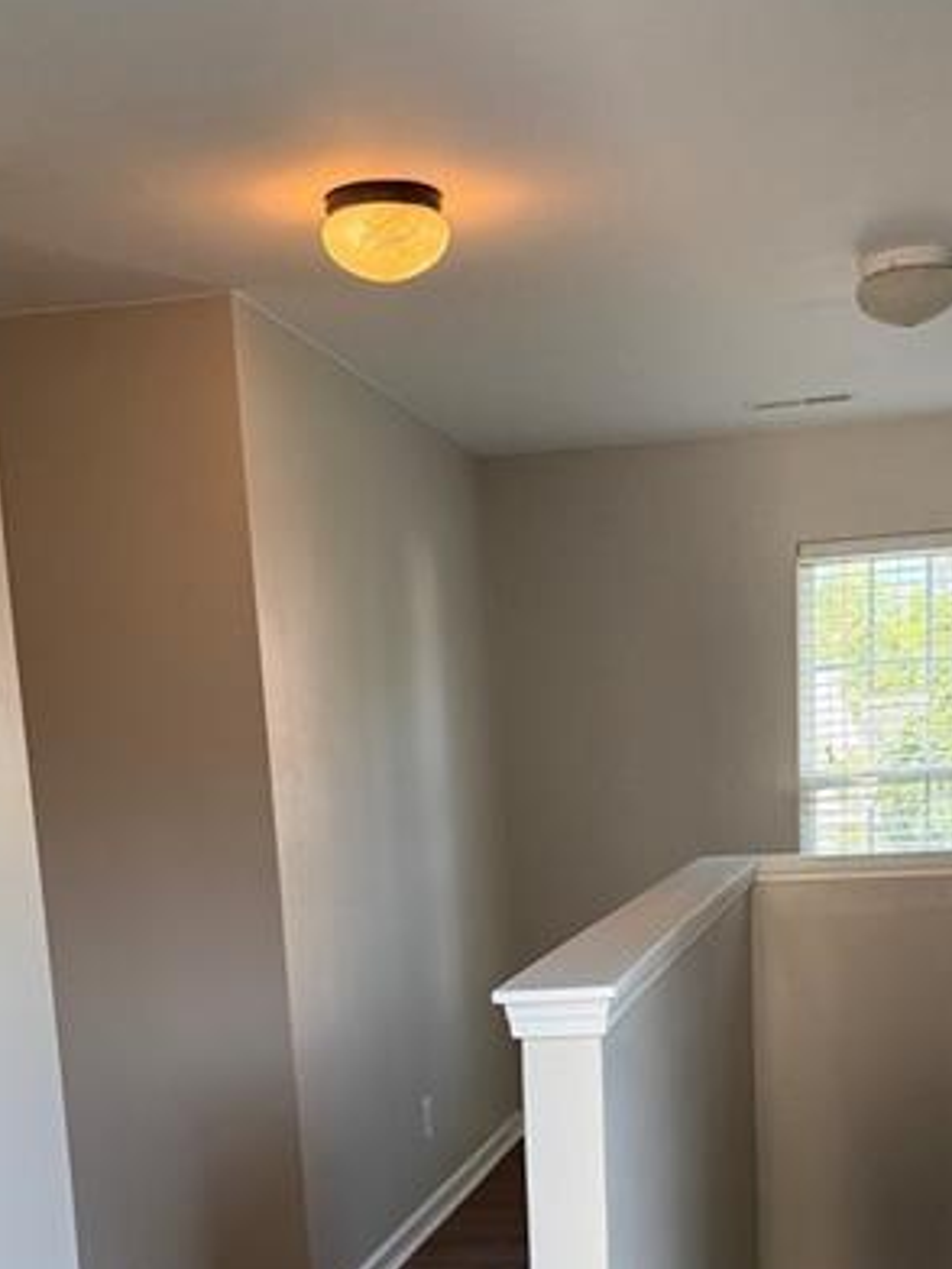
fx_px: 1723
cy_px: 1101
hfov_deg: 30.8
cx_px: 541
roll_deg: +3.4
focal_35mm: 47
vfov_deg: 38.2
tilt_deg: -7.8
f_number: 1.78
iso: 160
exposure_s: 1/169
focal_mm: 6.76
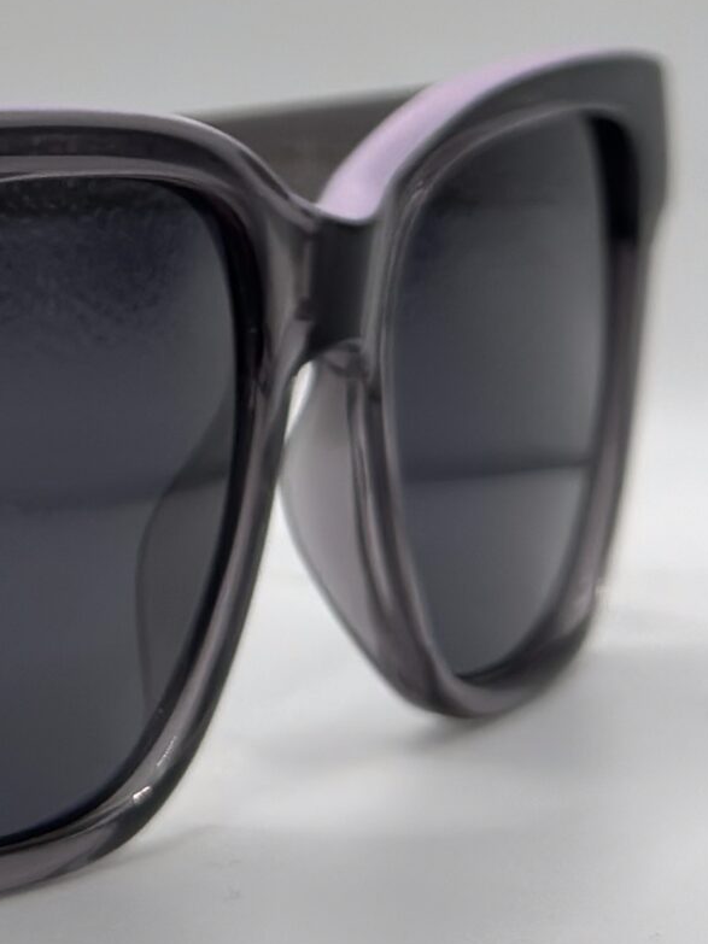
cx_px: -444
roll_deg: -1.4
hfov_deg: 9.1
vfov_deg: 12.3
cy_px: -207
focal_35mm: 157
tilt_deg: -5.7
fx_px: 4283
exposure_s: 1/587
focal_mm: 6.86
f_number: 1.78
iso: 80
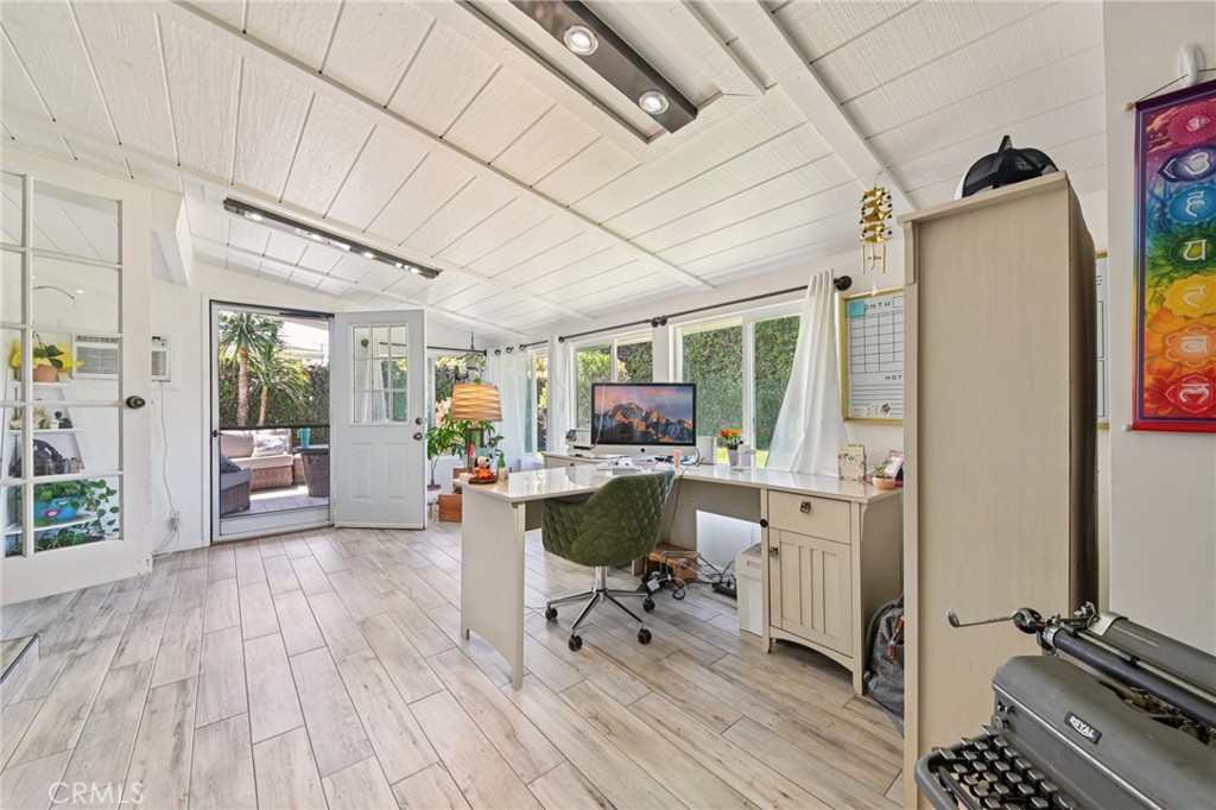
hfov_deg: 108.3
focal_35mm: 13
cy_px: 405
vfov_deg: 85.4
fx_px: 439
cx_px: 608
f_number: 8
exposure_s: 1/6
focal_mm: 13
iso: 250
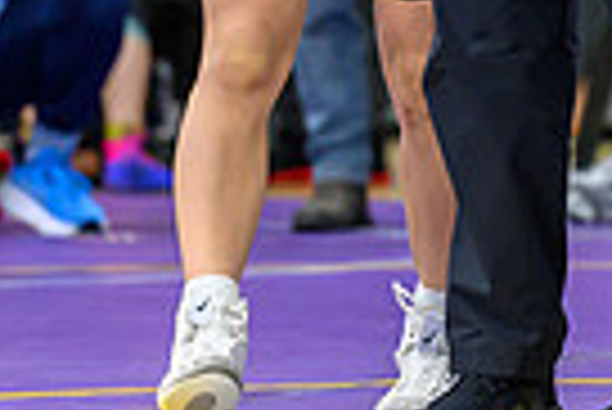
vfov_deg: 3.2
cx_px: 650
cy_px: -318
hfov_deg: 4.8
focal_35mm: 424
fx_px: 7216
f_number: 2.8
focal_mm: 86
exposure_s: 1/800
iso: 2500
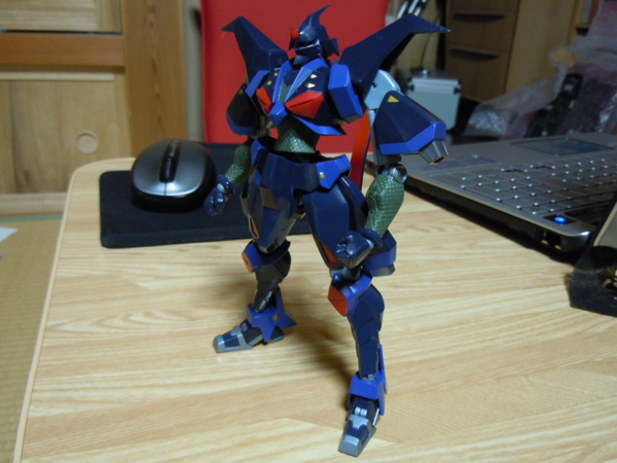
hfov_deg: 60.0
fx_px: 535
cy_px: 232
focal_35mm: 30
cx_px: 308
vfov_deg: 46.8
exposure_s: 1/13
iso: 400
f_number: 3.5
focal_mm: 5.4
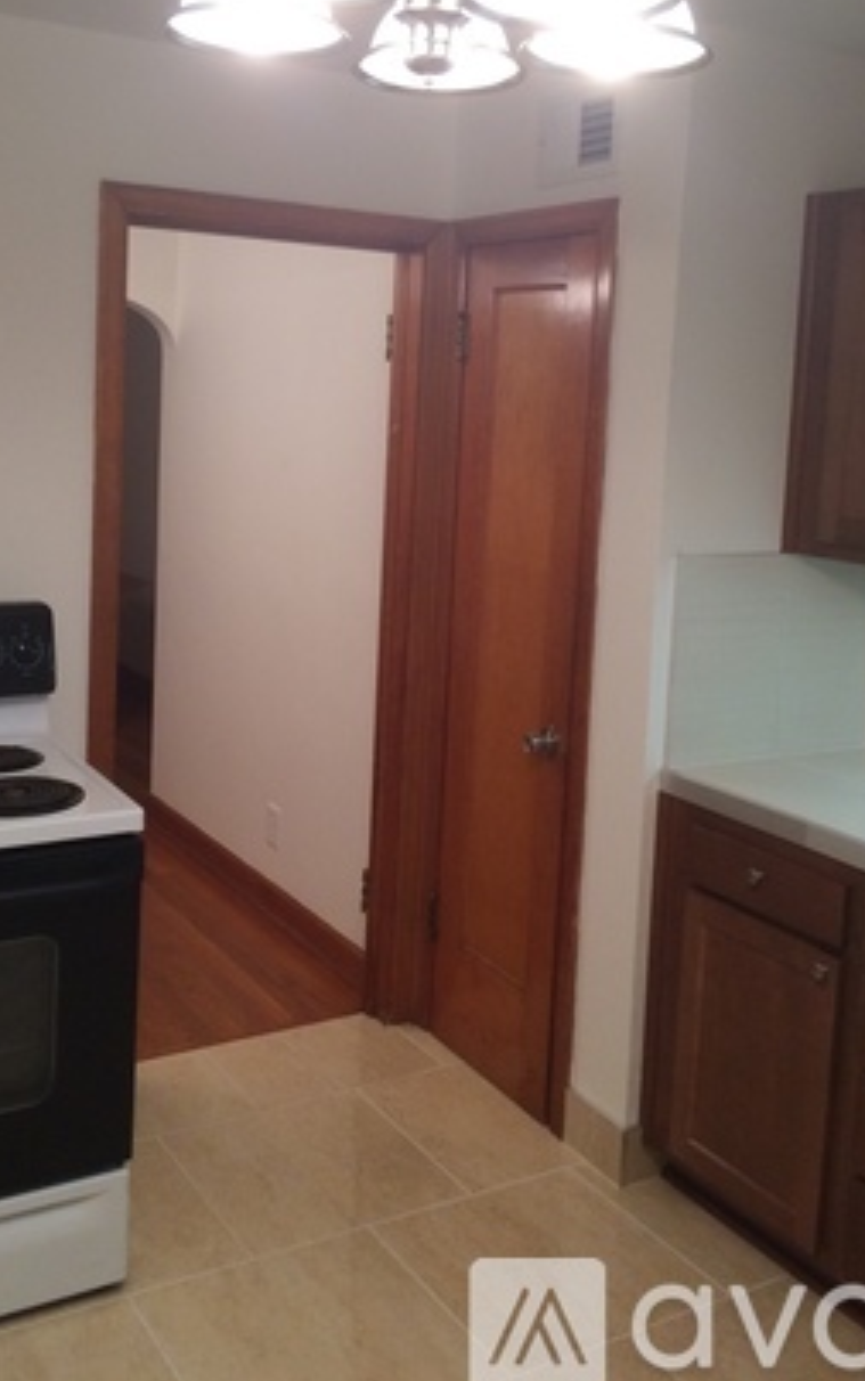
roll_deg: -2.3
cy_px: 540
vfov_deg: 51.1
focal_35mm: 38
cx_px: 381
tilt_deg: -7.6
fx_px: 1431
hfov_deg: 33.6
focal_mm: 4.15
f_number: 2.2
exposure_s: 1/30
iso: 40
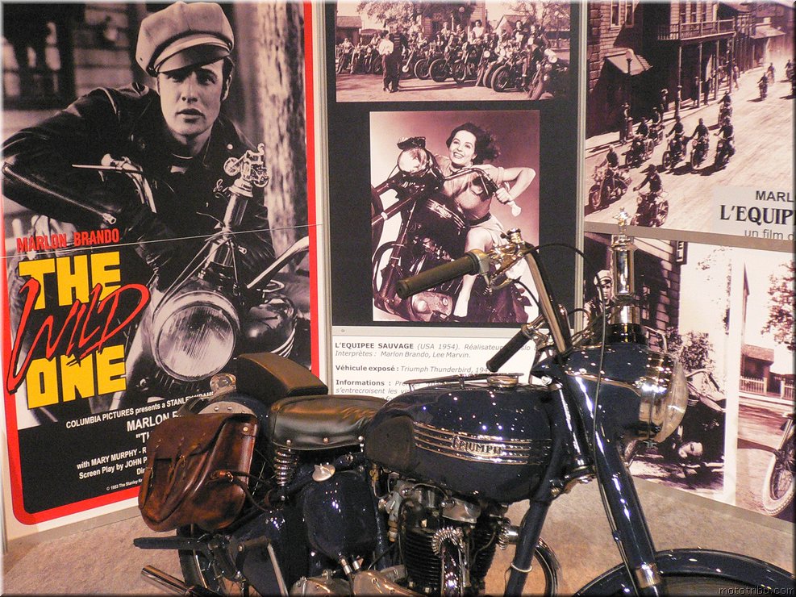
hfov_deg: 37.5
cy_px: 298
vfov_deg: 28.6
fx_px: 1173
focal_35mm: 51
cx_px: 398
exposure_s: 1/50
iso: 400
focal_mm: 8.5
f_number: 3.4
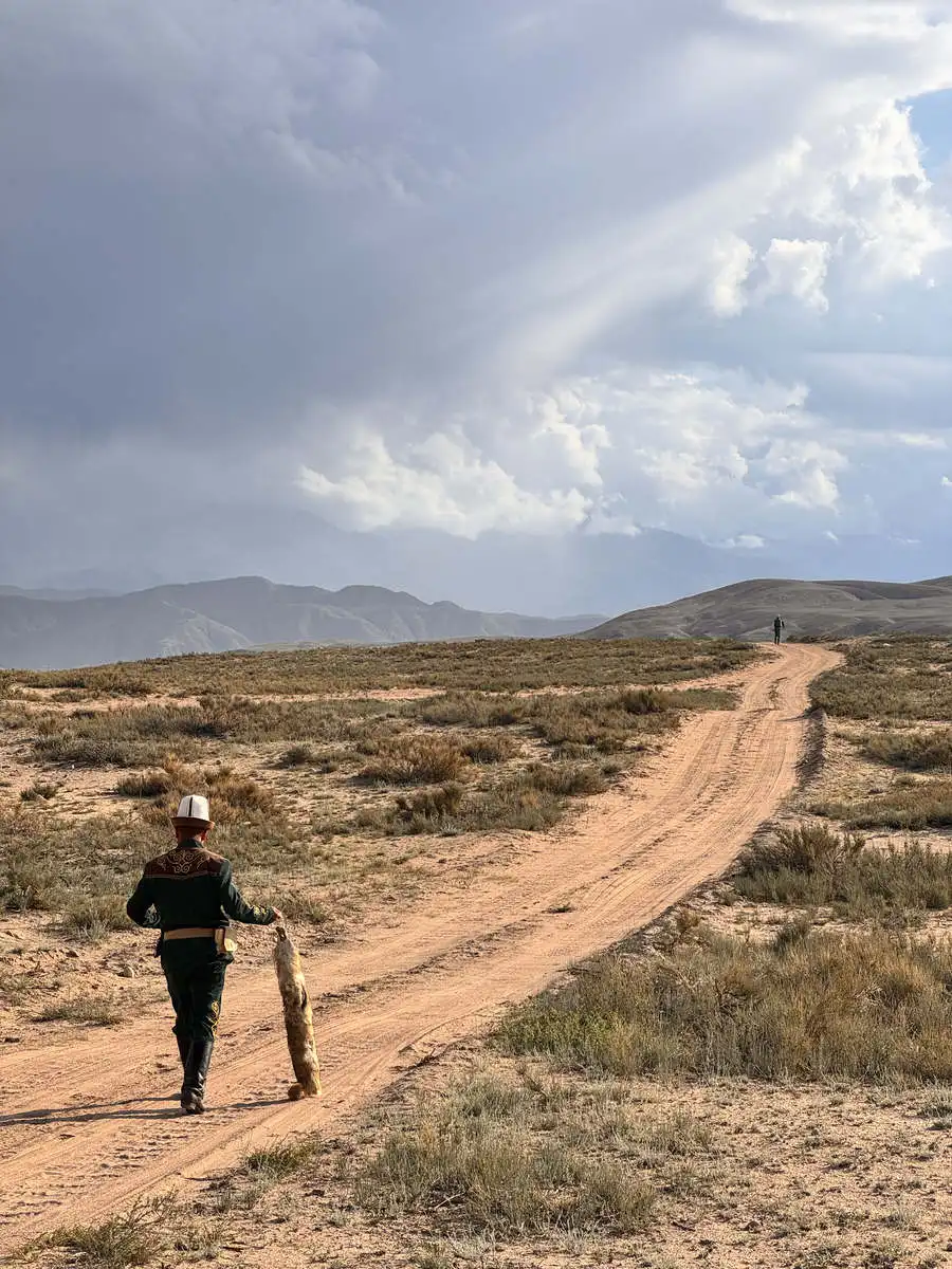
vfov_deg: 25.3
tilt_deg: +2.7
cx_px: 476
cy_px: 634
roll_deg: +0.4
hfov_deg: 19.1
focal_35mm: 77
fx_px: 2824
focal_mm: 9
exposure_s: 1/874
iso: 25
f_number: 2.8
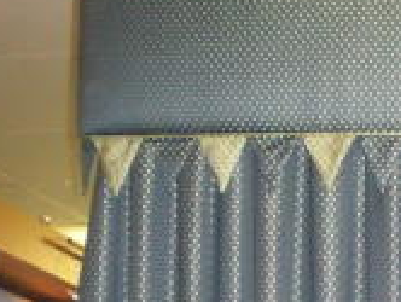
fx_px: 1357
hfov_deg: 16.3
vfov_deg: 12.6
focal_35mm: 117
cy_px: 292
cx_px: 432
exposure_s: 1/60
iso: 800
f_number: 3.1
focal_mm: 6.3
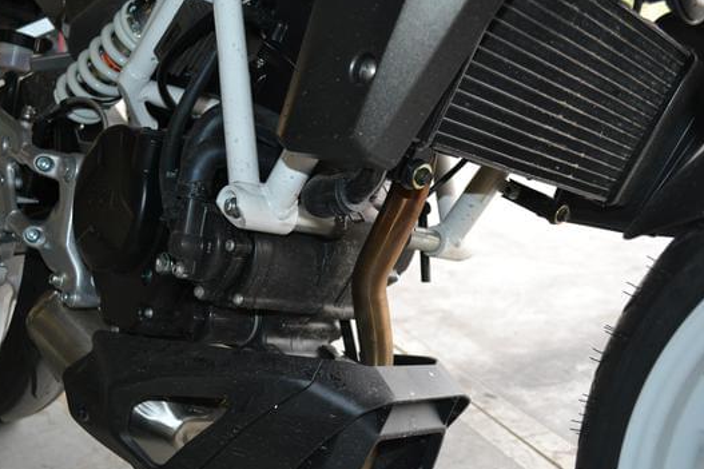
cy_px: 243
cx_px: 311
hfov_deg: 49.5
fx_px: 762
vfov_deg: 34.2
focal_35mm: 39
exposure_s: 1/60
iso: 560
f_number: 3.8
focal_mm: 22
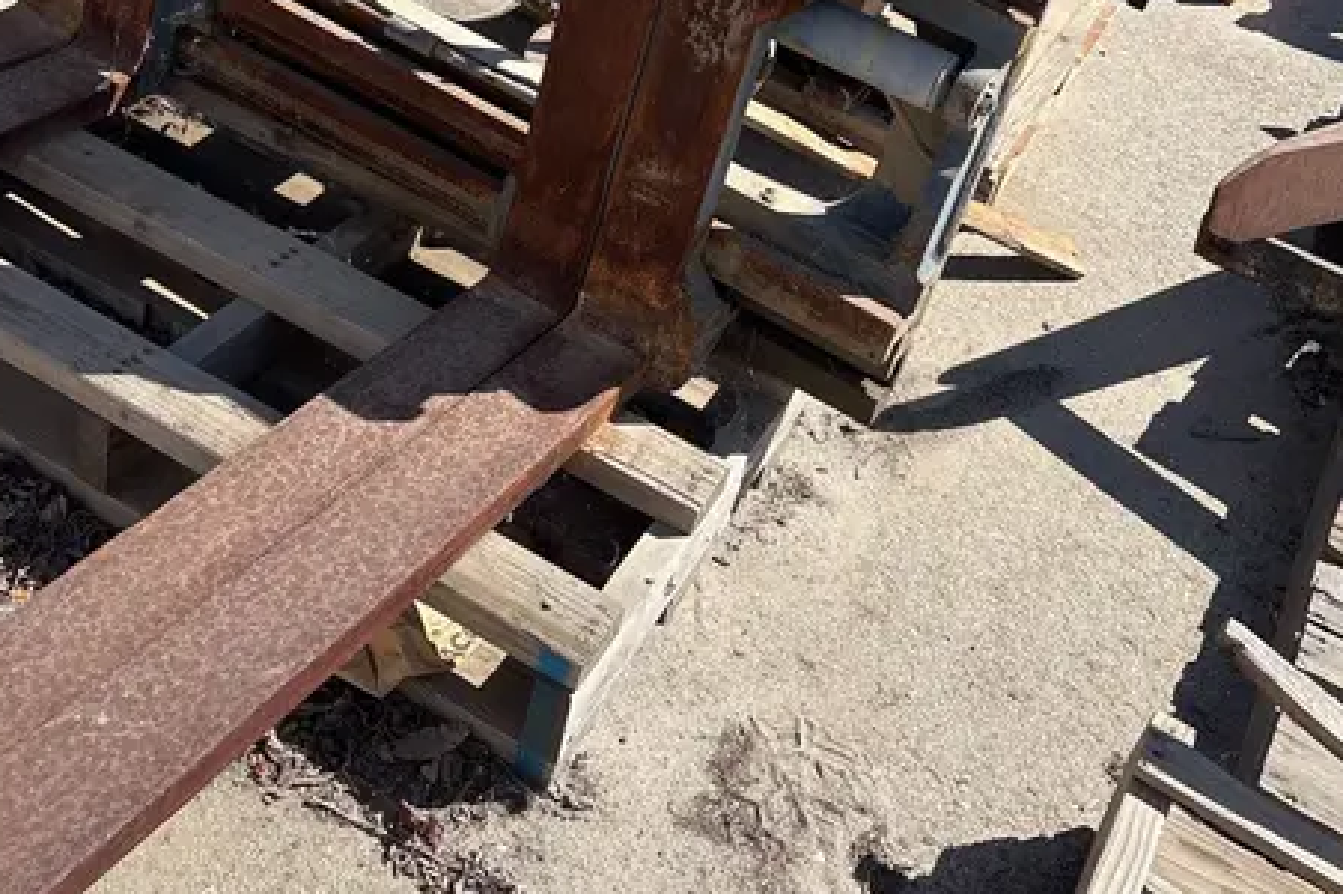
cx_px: 631
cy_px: 127
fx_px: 1640
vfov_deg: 29.5
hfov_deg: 44.5
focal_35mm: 44
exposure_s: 1/2342
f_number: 1.6
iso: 50
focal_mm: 5.96
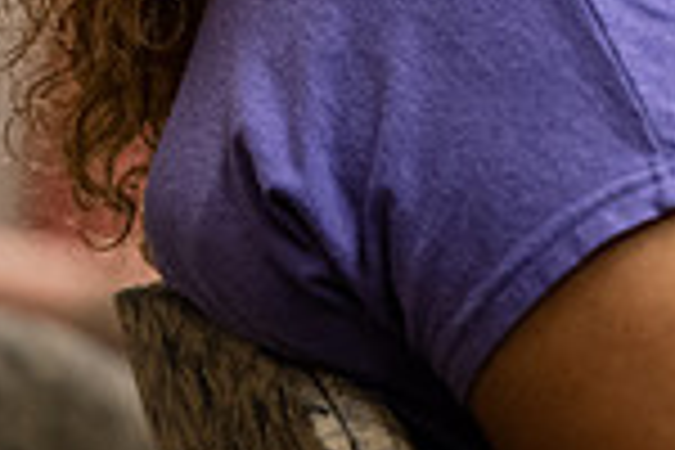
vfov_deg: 2.8
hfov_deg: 4.2
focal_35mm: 484
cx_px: 801
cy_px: -380
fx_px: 9074
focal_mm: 125
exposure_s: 1/160
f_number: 2.8
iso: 1250
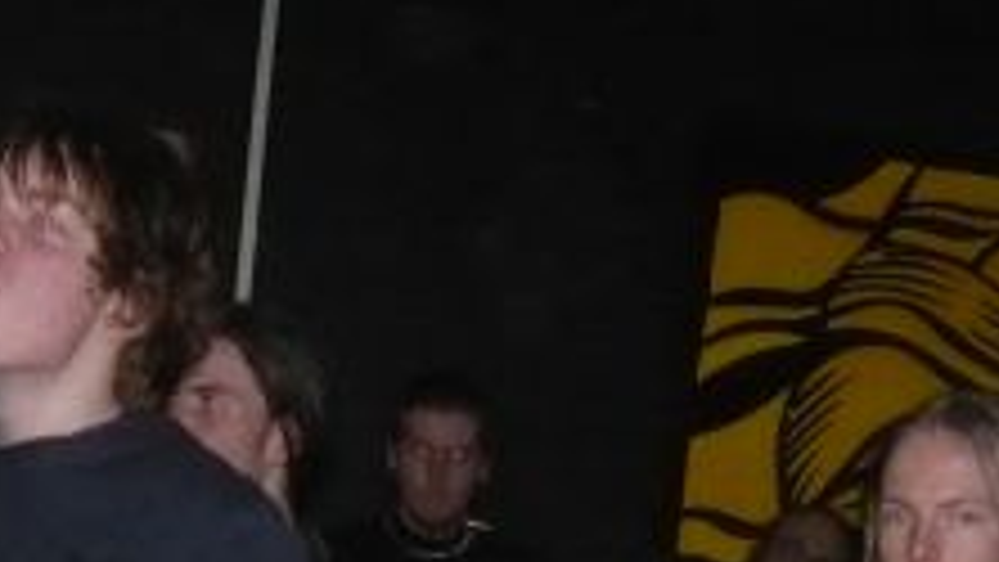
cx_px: 540
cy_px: 1313
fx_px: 2915
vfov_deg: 9.8
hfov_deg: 19.4
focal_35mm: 110
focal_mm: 4.6
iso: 320
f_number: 2.8
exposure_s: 1/30
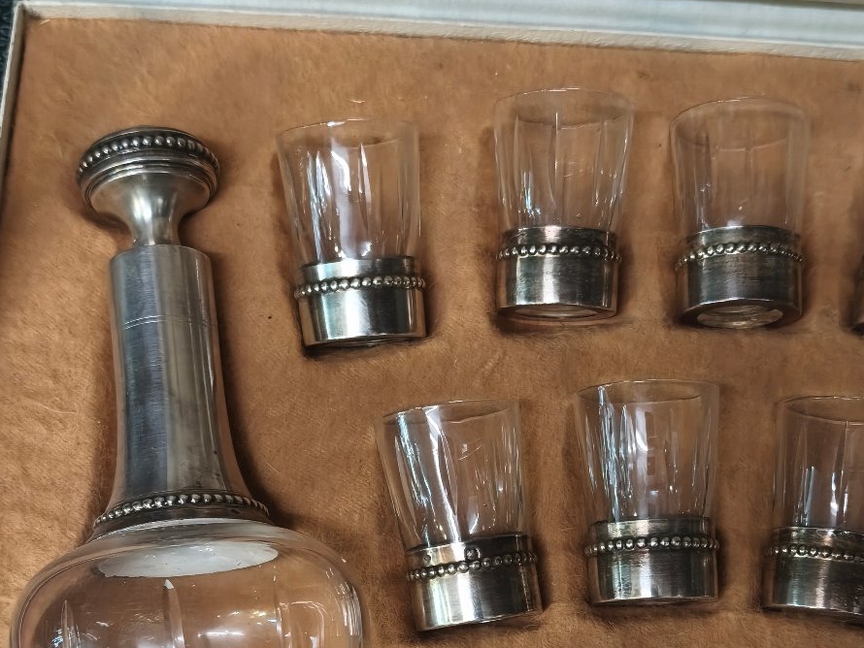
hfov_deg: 31.2
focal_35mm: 62
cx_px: 430
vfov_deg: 23.2
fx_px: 1548
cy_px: 548
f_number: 1.7
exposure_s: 1/33.3
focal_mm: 6.06
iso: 1000
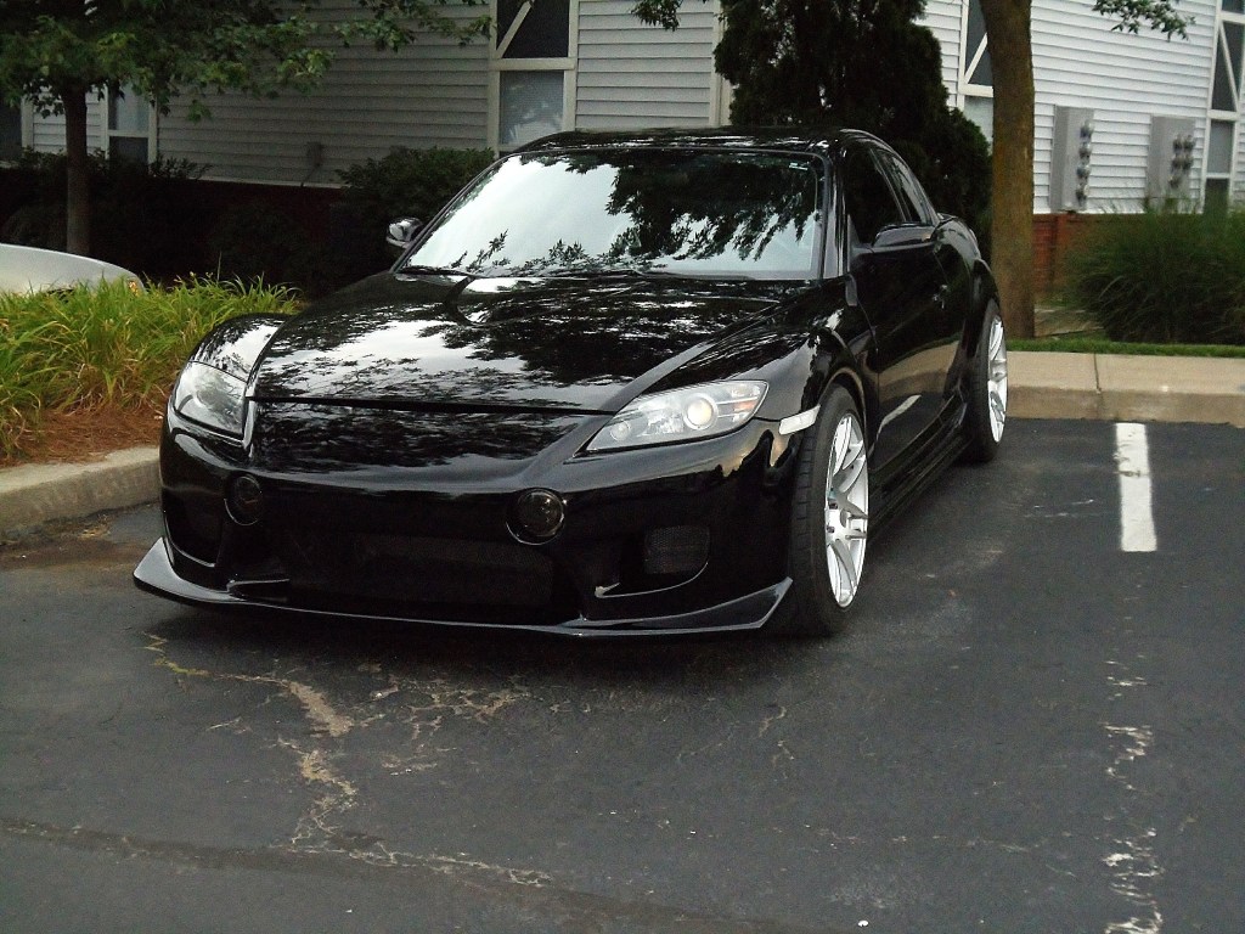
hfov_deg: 36.8
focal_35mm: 52
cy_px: 467
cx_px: 622
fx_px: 1870
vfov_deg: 28.0
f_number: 5
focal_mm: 9.3
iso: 640
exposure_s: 1/60
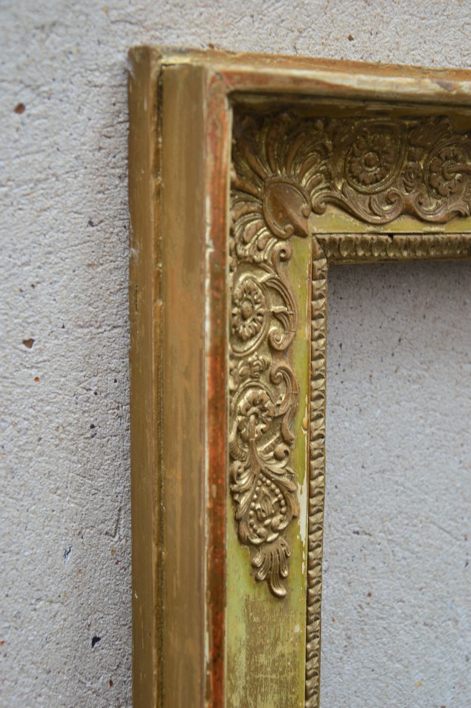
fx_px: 1327
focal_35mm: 68
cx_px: 236
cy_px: 354
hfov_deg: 20.1
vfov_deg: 29.9
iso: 100
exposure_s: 1/60
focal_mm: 45
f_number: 4.8
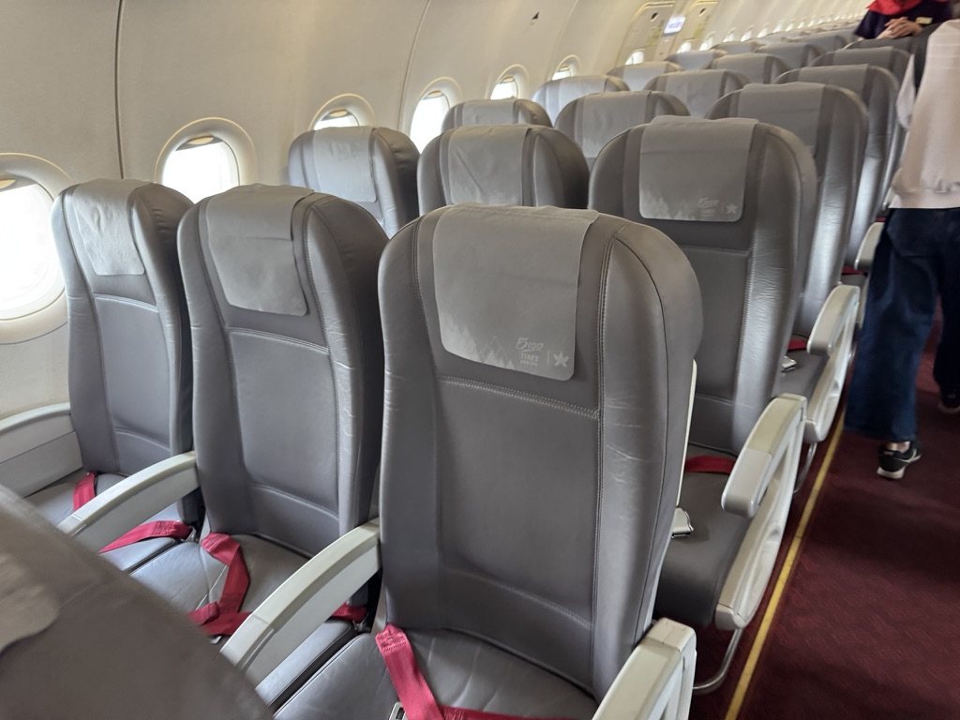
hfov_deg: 71.6
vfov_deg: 56.8
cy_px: 360
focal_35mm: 24
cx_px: 480
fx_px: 666
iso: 400
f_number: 1.78
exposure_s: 1/57
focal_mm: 6.76
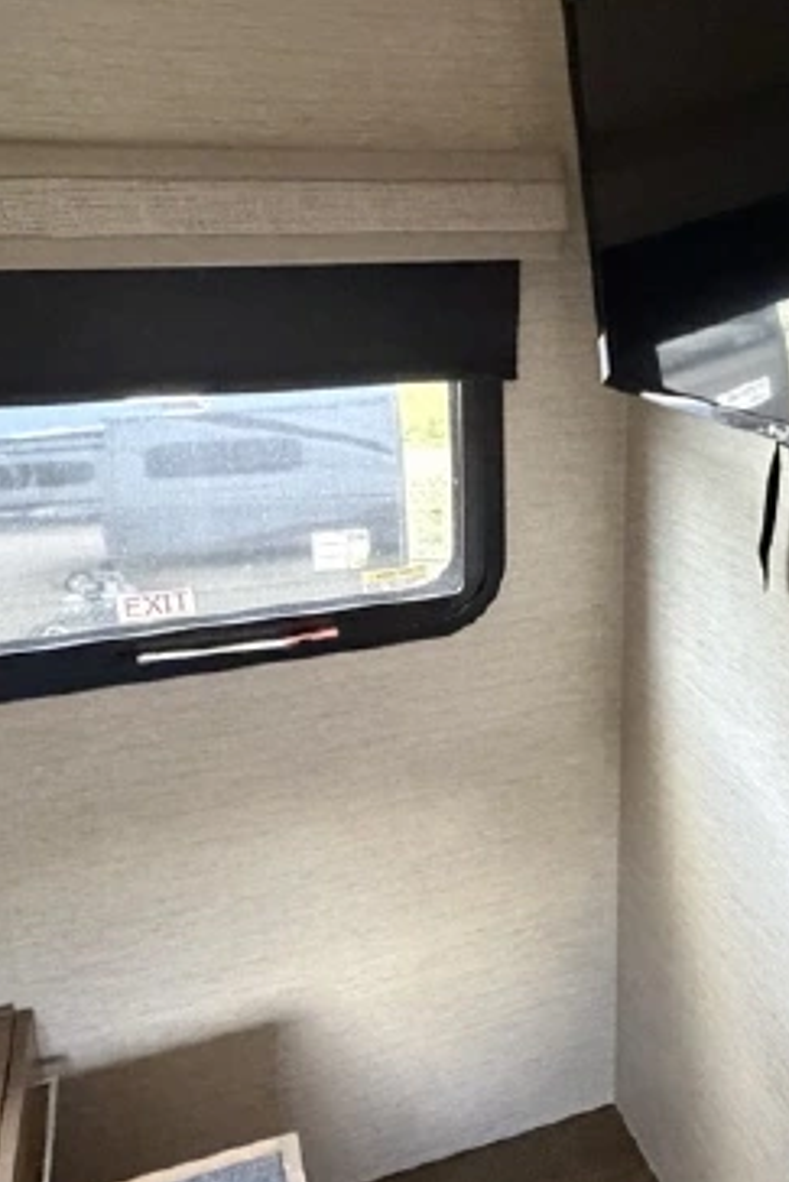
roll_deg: +0.8
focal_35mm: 32
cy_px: 516
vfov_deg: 58.5
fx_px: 1051
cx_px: 539
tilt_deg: -13.4
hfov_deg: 40.5
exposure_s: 1/60
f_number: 2.2
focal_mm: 2.22
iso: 1000
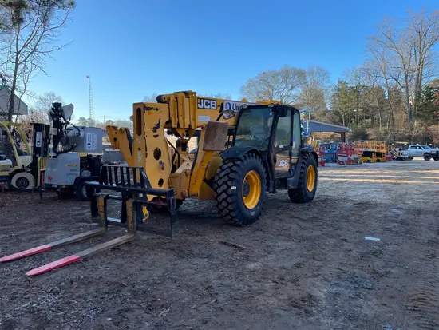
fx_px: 330
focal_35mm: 26
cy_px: 165
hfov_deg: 67.3
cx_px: 220
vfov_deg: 53.1
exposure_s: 1/855
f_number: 1.6
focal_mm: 4.2
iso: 32
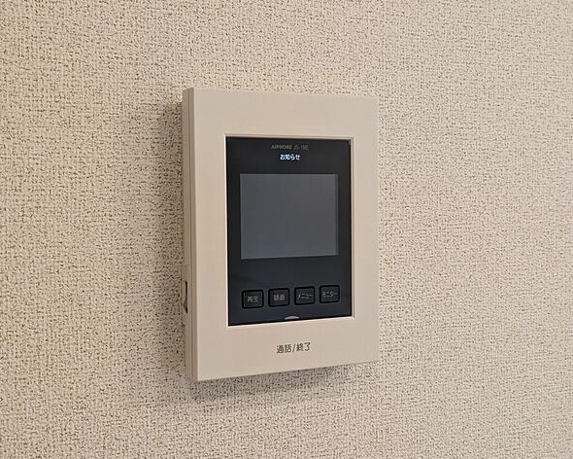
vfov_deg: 28.1
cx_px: 279
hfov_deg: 34.7
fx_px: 916
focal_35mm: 54
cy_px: 227
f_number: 1.89
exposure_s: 1/100
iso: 178
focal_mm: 5.43
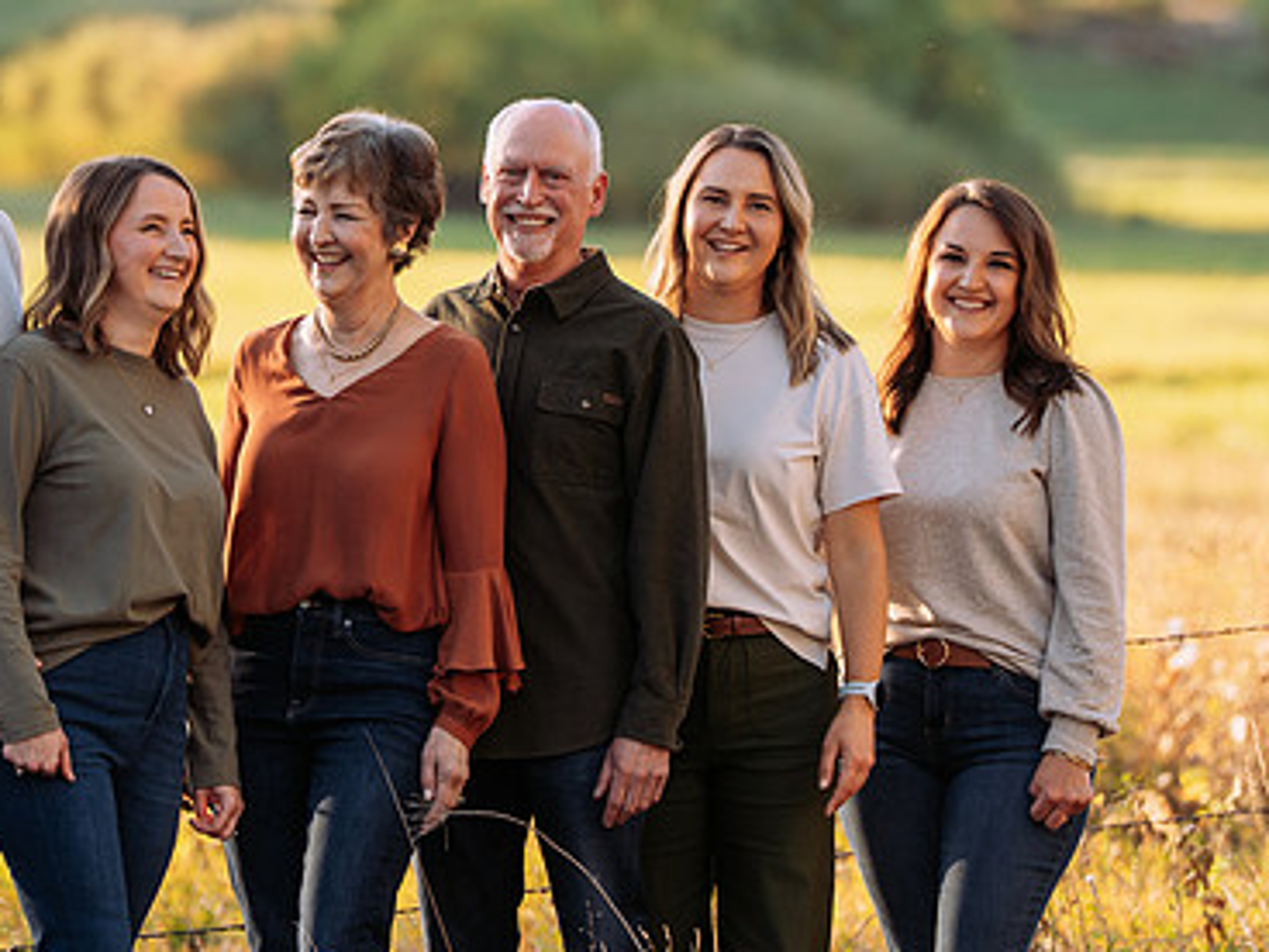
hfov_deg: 5.8
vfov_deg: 4.4
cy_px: 254
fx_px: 12501
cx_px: 345
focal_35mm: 341
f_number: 4
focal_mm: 200
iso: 125
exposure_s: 1/160
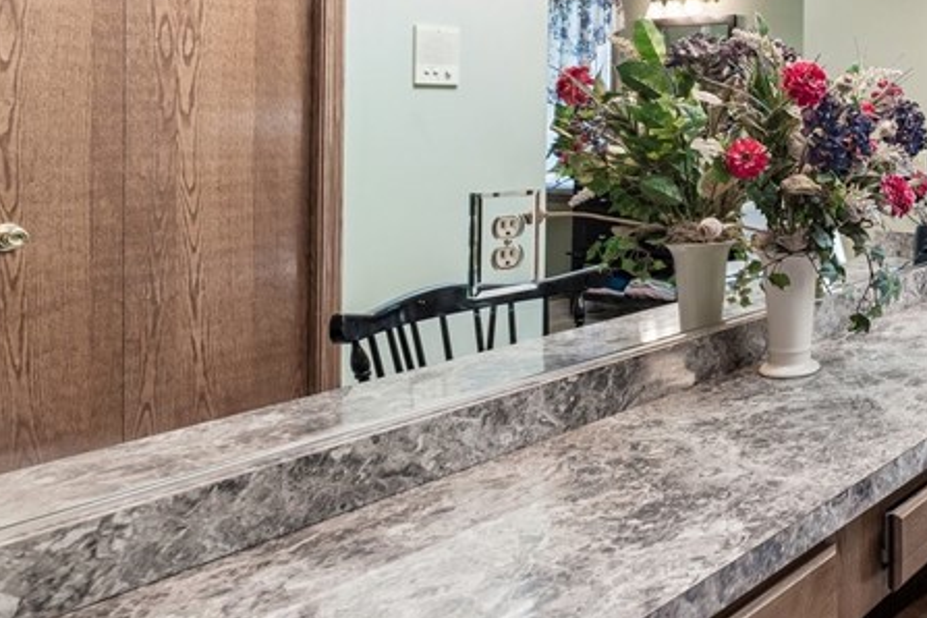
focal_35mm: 34
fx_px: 875
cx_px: 1049
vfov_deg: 37.4
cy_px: 119
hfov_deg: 42.2
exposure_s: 1/20
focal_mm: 14
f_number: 5.6
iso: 200
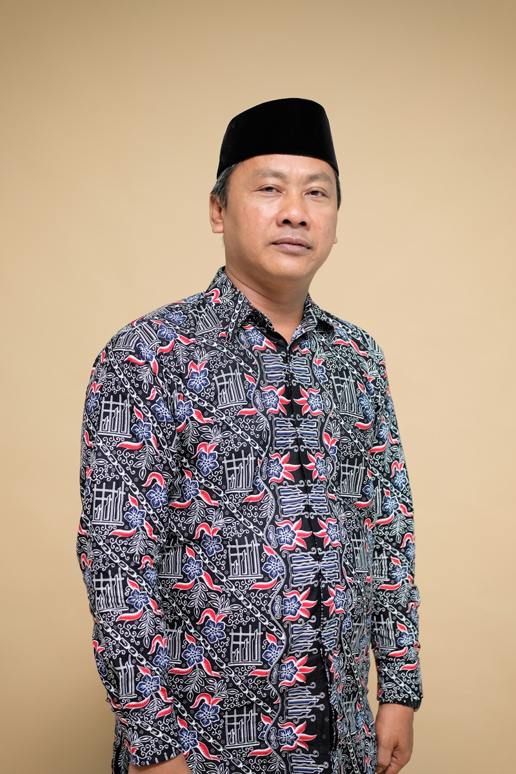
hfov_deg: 25.5
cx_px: 258
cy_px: 387
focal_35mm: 53
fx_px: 1139
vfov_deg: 37.5
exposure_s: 1/125
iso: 400
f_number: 2.2
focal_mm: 35
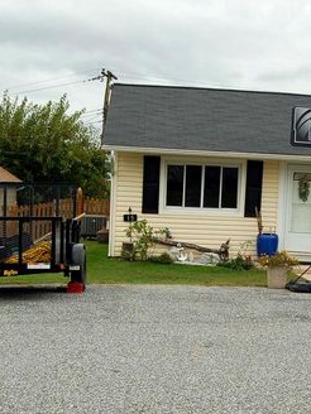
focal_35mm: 66
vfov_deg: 29.4
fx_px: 791
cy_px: 209
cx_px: 220
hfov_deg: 22.1
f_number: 10
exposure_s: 1/250
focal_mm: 30
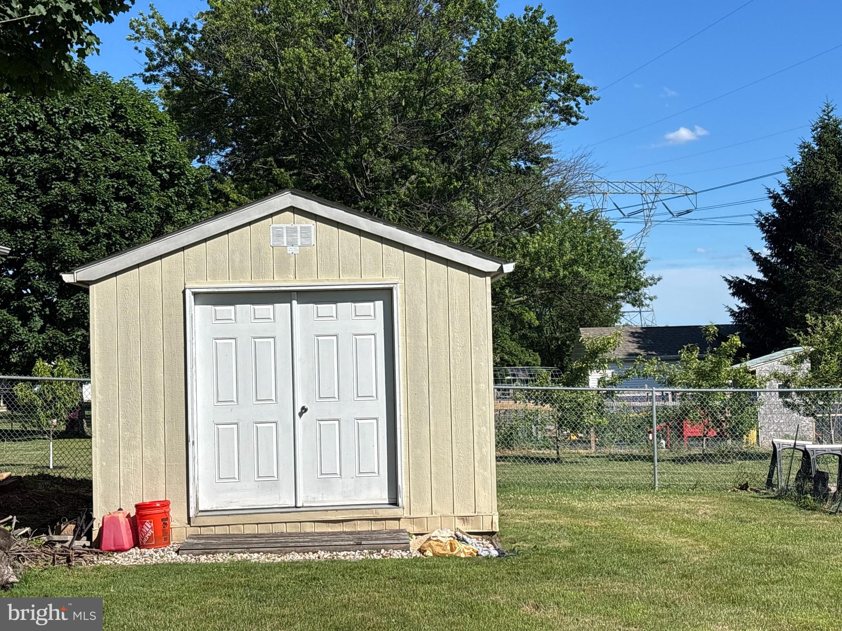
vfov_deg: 28.0
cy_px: 316
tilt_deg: +1.2
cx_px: 421
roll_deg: +0.8
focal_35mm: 52
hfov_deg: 36.8
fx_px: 1265
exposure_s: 1/4630
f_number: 1.6
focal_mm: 5.96
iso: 40
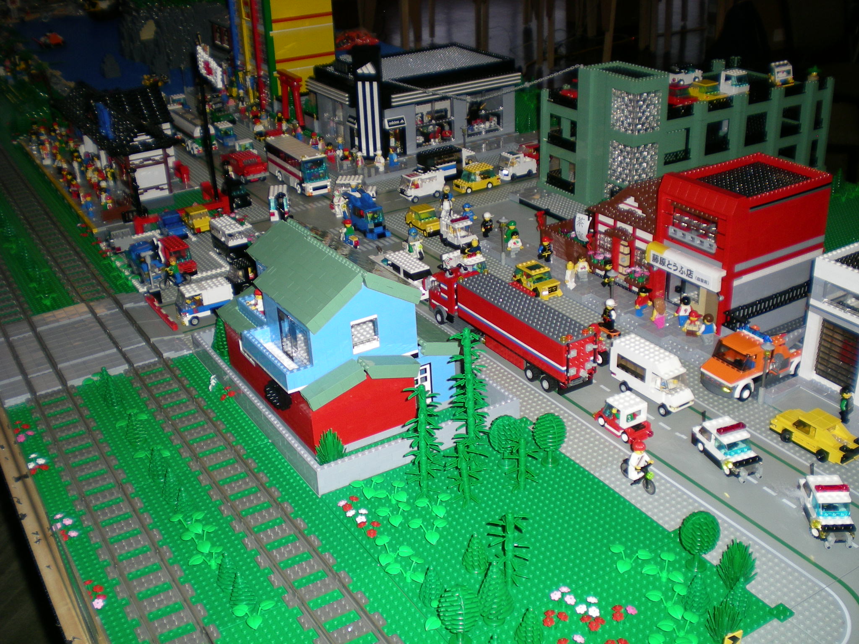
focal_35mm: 38
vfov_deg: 37.7
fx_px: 943
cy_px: 322
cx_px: 430
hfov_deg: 49.0
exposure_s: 1/60
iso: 66
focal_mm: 6.3
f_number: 3.1
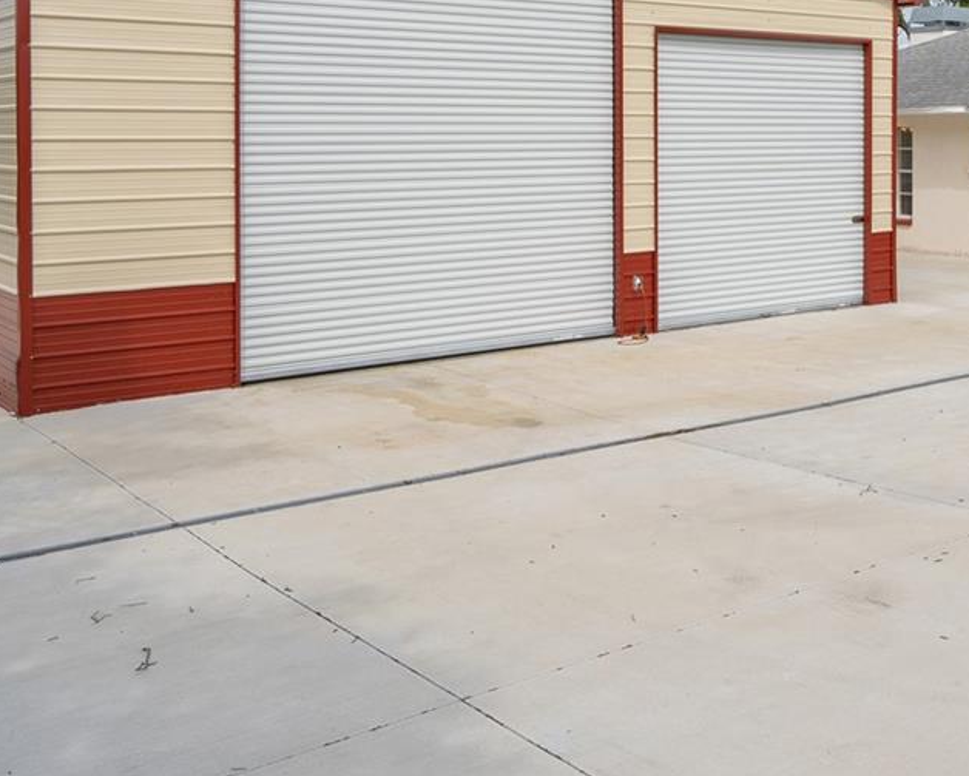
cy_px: 170
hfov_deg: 40.3
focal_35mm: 43
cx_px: 832
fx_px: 1234
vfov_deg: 34.0
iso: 320
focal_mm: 18
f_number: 8
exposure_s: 1/1250
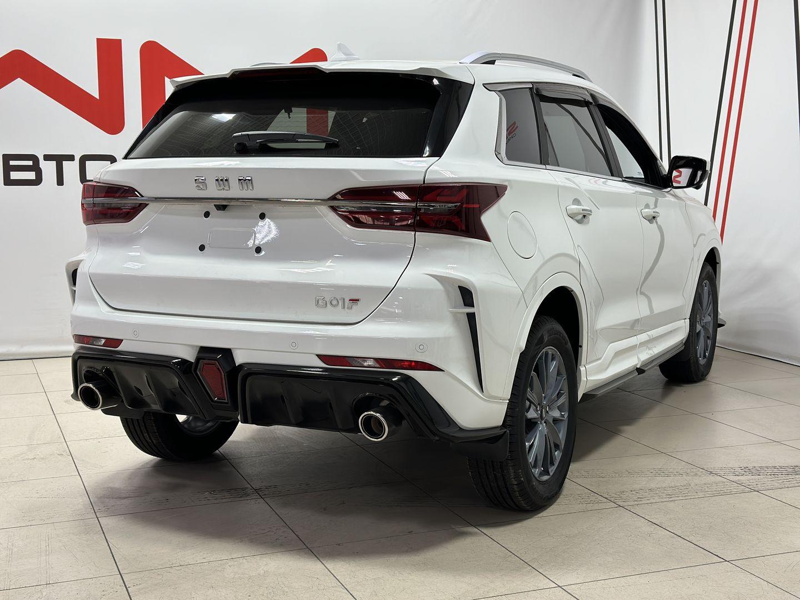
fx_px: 1109
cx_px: 400
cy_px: 300
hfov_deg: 39.7
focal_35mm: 48
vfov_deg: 30.3
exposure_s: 1/100
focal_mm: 6.86
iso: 80
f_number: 1.78
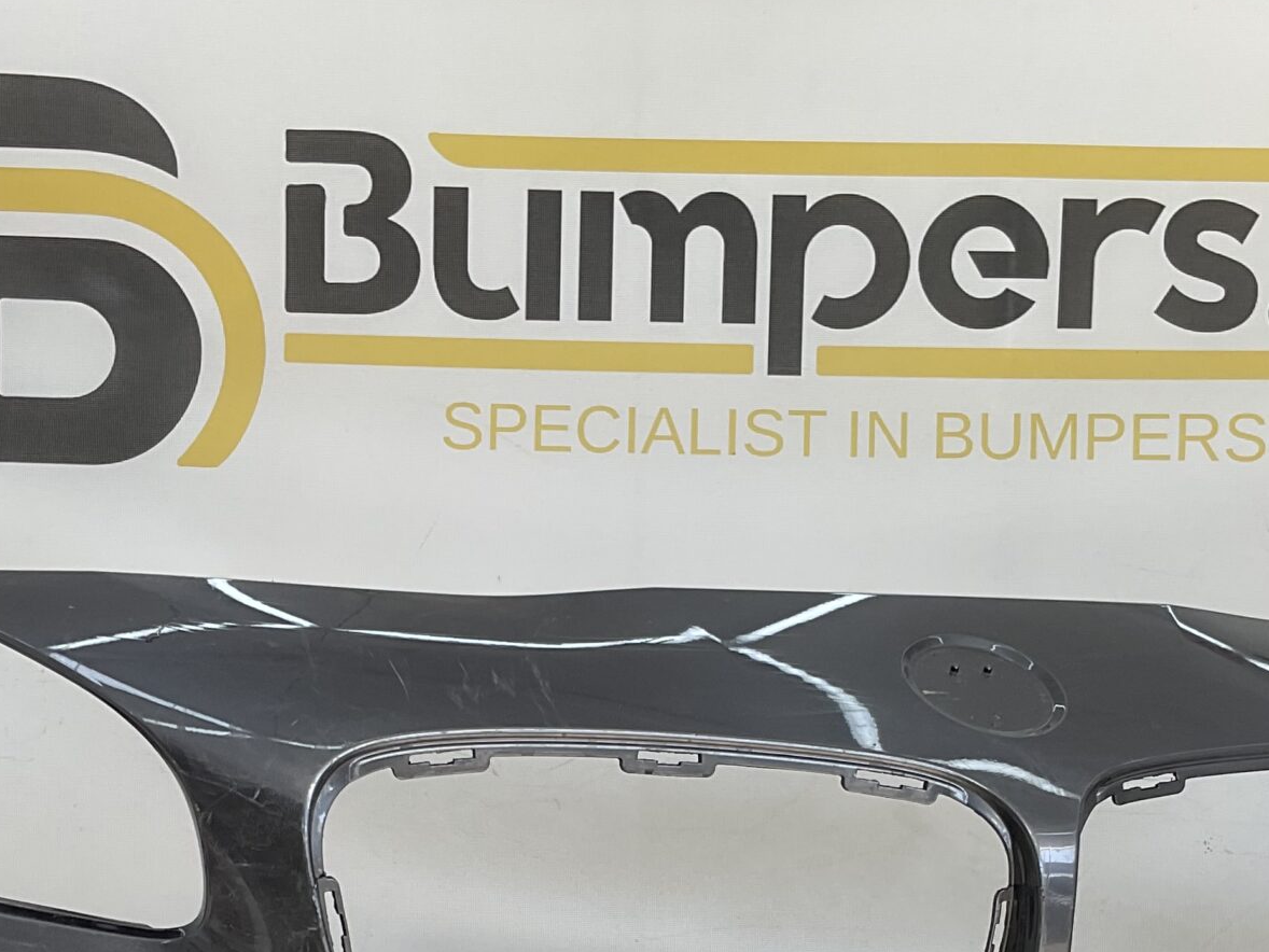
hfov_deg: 30.7
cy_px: 989
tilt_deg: -10.7
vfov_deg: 22.3
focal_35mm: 63
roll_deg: -1.2
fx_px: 2310
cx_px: 608
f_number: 1.8
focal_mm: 3
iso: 16
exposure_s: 1/287
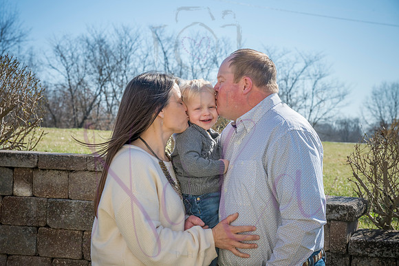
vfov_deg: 18.4
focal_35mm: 74
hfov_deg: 27.3
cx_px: 200
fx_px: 820
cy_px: 133
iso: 400
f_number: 9
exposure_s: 1/640
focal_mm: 74
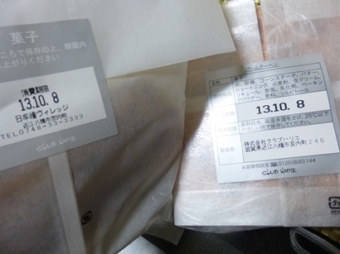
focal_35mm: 25
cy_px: 127
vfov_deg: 54.8
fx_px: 245
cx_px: 170
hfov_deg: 69.4
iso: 400
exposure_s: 1/50
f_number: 3.1
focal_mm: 4.5
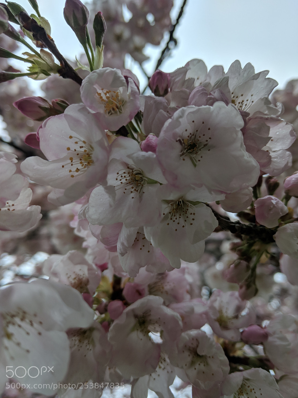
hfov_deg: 51.4
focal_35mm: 27
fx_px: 310
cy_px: 199
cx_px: 144
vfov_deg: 65.3
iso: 50
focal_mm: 4.67
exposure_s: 1/165
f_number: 2
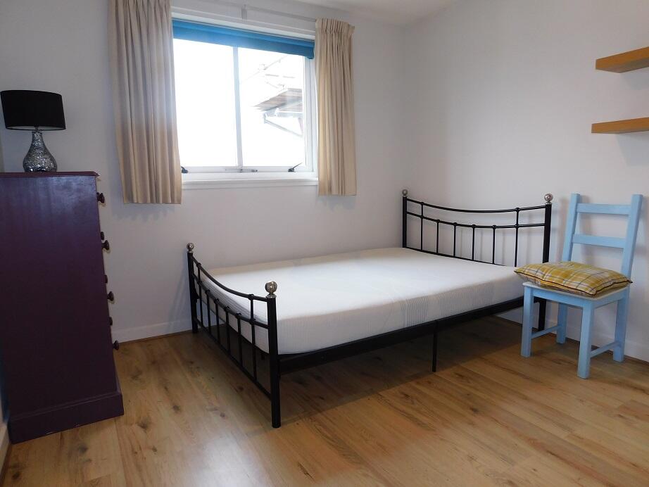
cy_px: 244
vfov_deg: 58.9
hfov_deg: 73.9
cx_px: 324
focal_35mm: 23
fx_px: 431
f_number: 3
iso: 125
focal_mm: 4
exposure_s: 1/40
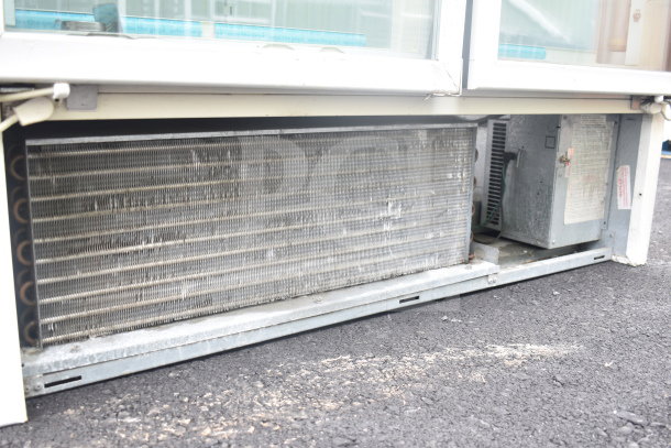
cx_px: 336
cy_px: 224
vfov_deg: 38.4
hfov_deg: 55.1
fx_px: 643
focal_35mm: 34
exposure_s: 1/50
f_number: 3.8
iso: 200
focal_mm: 23
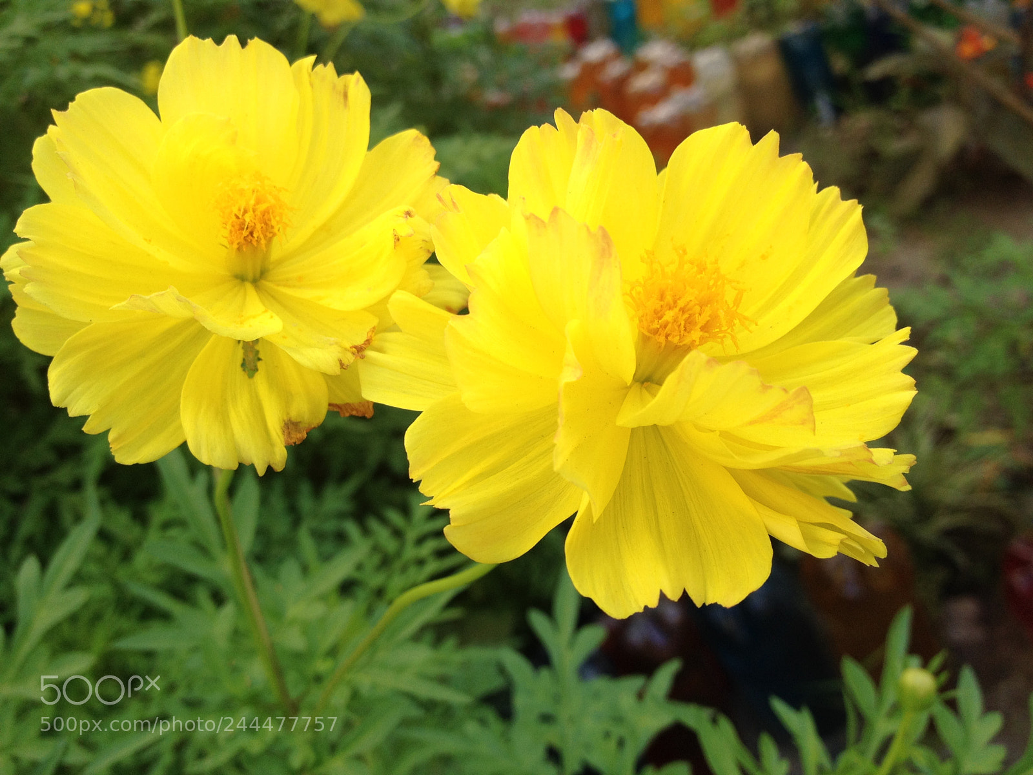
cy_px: 388
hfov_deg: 52.6
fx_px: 1044
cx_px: 516
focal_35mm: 35
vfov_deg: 40.7
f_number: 2.4
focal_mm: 4.28
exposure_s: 1/287
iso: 50
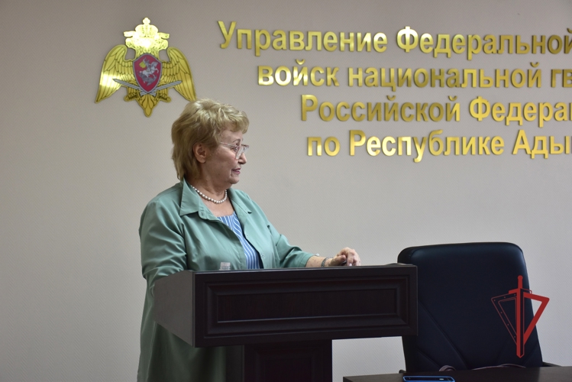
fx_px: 1001
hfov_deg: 31.9
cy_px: 191
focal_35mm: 63
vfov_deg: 21.6
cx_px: 286
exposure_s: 1/200
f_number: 5
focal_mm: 42
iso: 1000
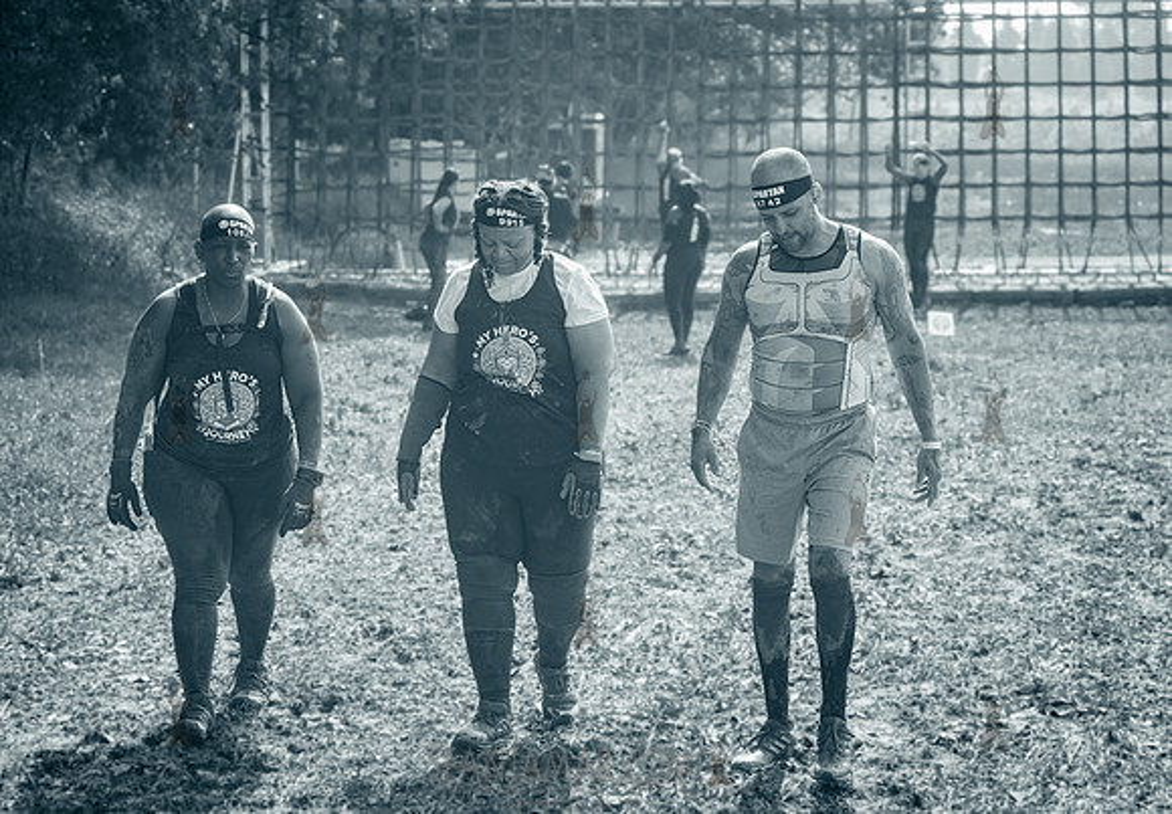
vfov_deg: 15.7
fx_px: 2961
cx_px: 521
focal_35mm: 90
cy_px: 389
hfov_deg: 22.4
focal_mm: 80
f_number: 4.5
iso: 250
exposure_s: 1/640
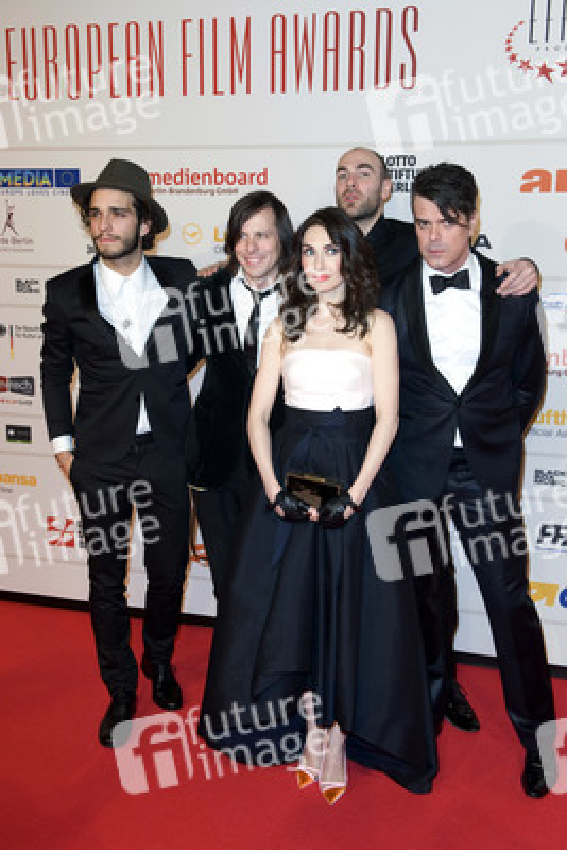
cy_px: 425
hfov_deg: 35.1
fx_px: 897
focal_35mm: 38
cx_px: 284
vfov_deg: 50.7
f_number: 5.6
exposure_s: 1/250
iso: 800
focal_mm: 38
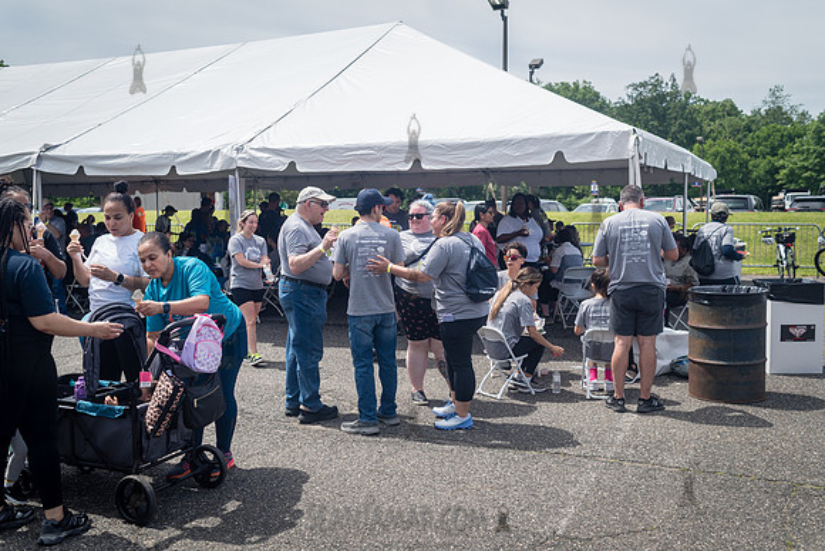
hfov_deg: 54.3
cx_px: 412
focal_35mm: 35
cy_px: 276
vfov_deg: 37.8
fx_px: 804
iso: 200
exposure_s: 1/1250
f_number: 4
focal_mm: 35
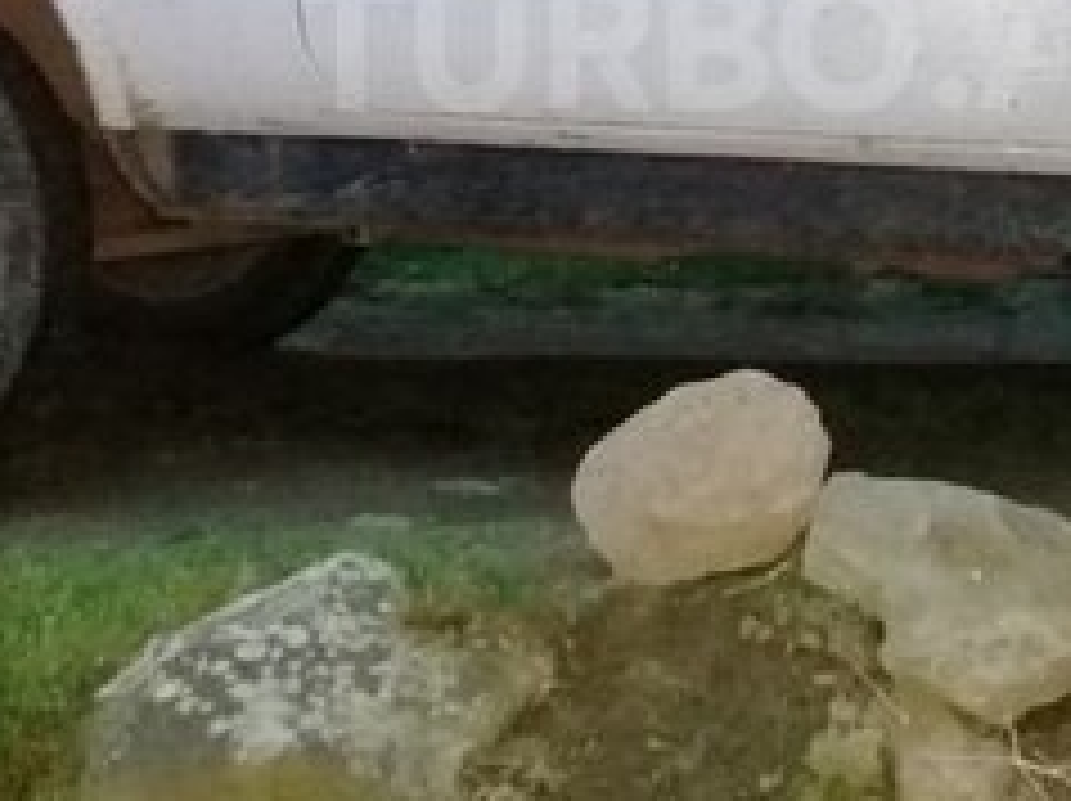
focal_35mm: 86
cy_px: 43
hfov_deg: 22.6
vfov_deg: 16.8
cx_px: 760
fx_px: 2658
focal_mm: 3.3
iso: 640
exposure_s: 1/15
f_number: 2.2
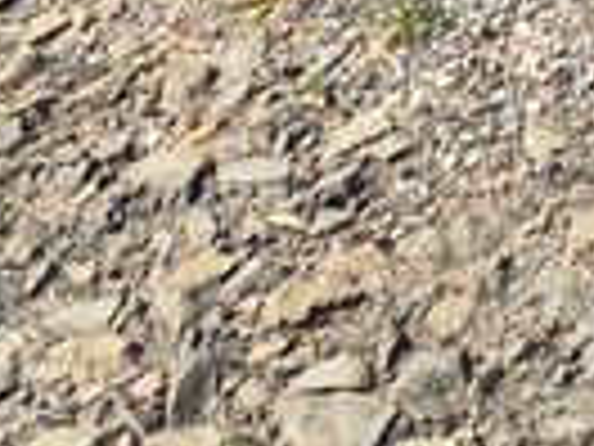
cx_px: 1620
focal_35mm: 178
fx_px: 3054
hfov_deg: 9.4
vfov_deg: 6.9
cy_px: -1171
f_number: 1.8
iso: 25
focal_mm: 5.4
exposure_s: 1/1028
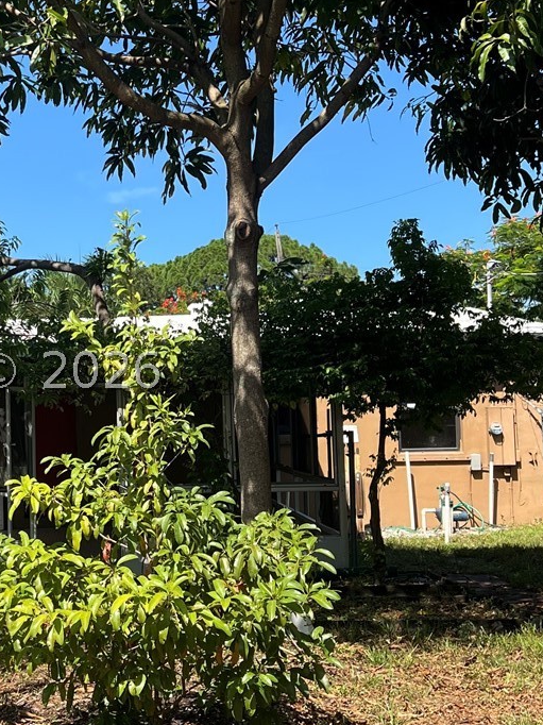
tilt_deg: +3.1
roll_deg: +1.6
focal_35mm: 61
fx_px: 1277
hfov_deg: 23.6
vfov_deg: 31.7
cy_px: 371
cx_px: 99
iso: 50
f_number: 1.5
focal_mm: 5.7
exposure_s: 1/2299
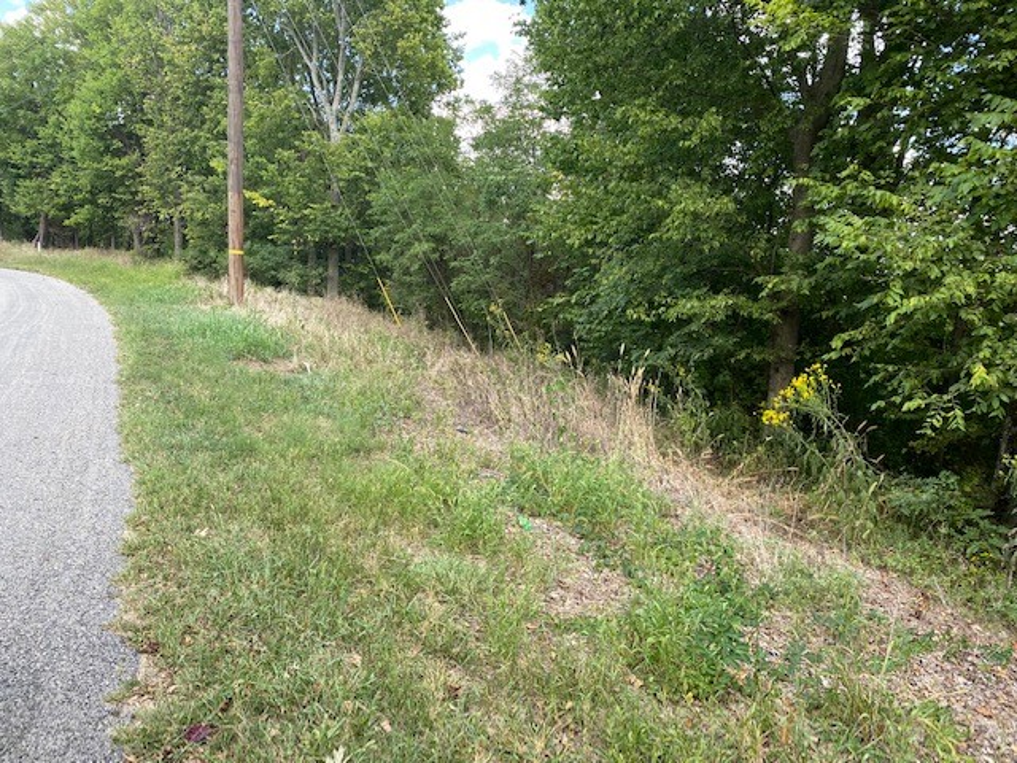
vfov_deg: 53.1
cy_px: 382
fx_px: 764
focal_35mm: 26
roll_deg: -2.9
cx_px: 508
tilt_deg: -7.8
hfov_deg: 67.3
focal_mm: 4.25
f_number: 1.8
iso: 32
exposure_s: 1/194
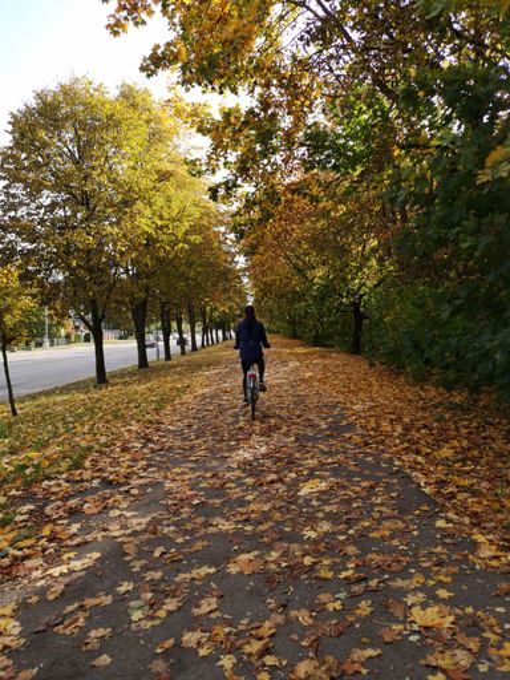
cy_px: 340
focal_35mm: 27
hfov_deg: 51.4
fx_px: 530
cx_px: 255
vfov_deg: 65.3
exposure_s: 1/900
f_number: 1.8
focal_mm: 3.95
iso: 80
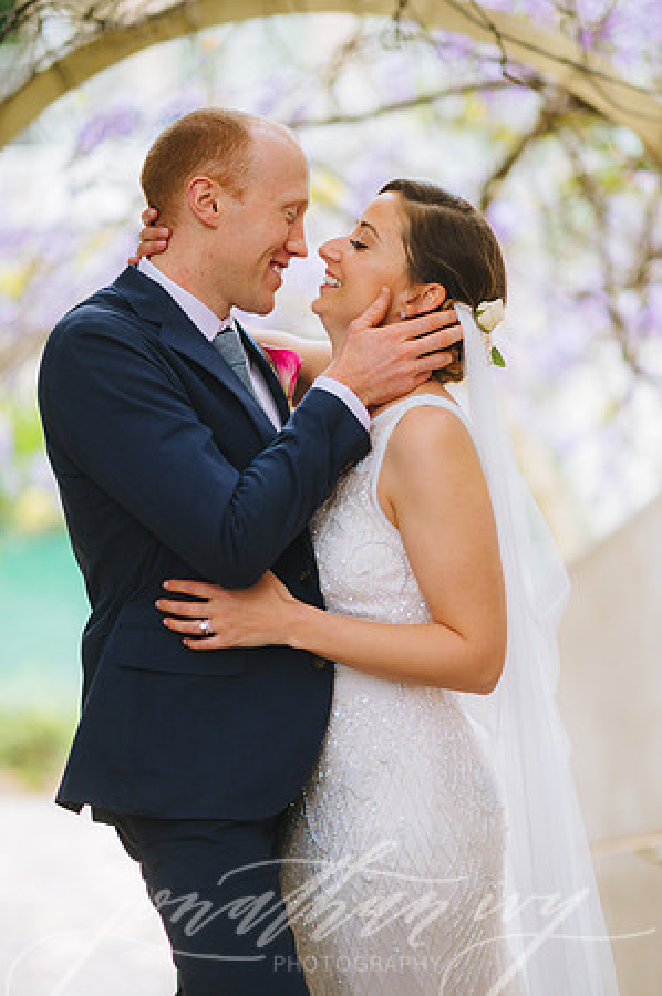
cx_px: 331
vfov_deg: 23.9
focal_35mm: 85
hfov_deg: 16.0
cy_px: 498
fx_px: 2350
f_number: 1.6
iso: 400
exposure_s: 1/640
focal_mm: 85
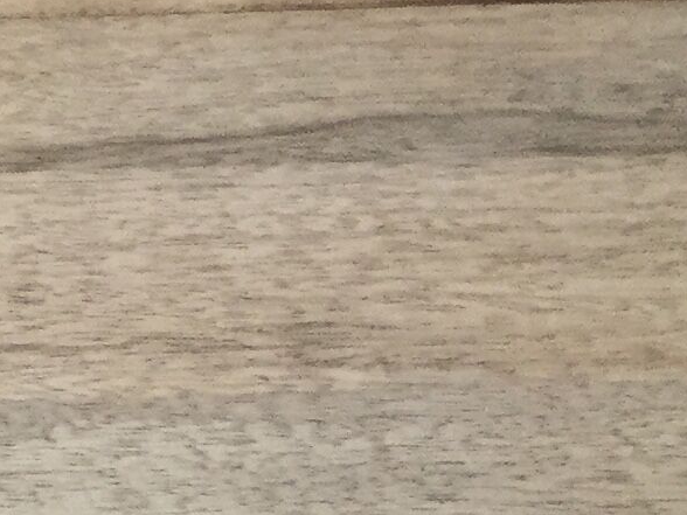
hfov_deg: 10.9
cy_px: 1086
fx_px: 3414
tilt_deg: -53.1
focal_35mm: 172
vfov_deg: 8.2
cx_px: -470
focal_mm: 3.3
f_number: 2.4
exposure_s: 1/33
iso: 125
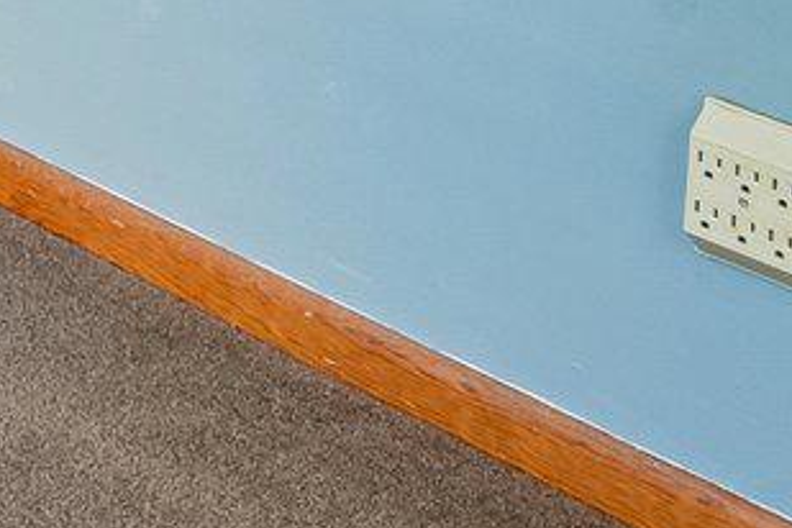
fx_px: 2332
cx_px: -1581
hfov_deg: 11.4
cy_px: -1019
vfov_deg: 10.0
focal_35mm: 106
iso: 400
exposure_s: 1/2.5
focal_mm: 16
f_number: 8
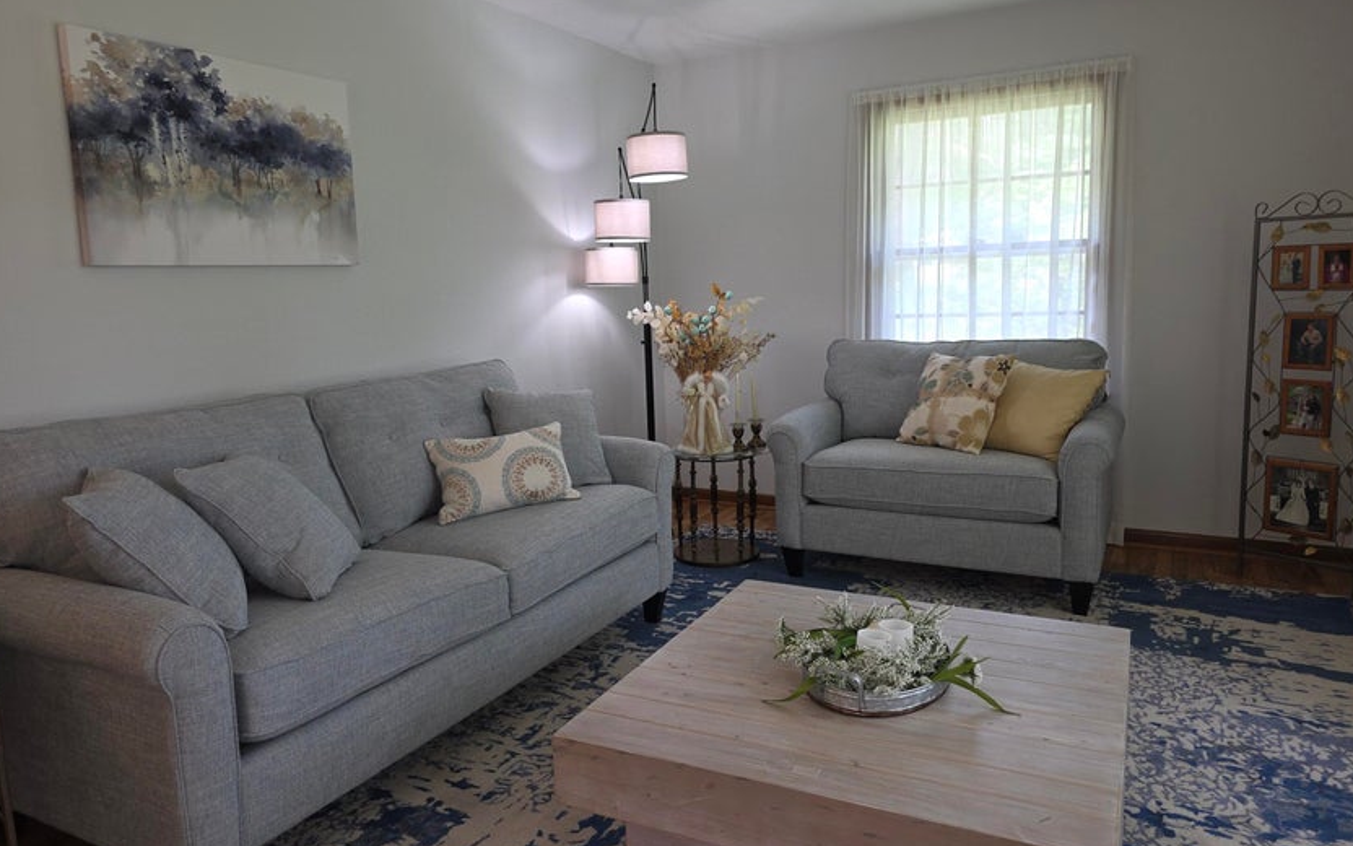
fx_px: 922
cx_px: 672
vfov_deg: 49.2
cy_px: 397
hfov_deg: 72.5
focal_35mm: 25
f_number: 1.7
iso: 125
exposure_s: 1/60
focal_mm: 6.3
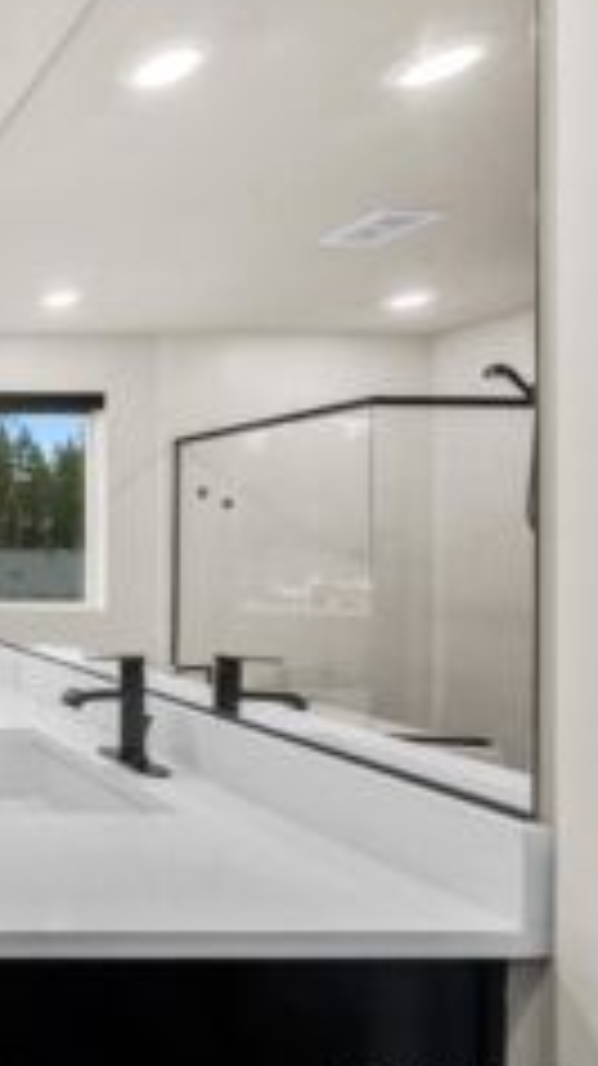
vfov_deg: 78.7
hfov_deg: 29.7
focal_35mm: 23
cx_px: -292
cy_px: 537
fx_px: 650
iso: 640
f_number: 8
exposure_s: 1/30
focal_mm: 13
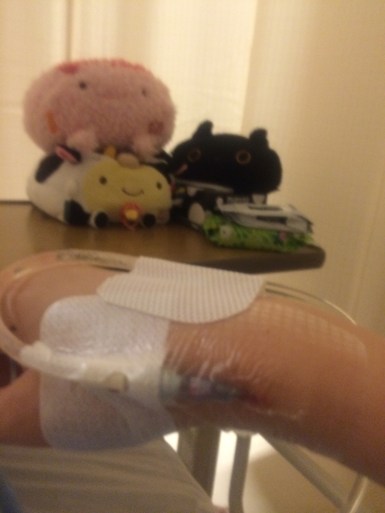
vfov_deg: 60.0
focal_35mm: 30
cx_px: 192
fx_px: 445
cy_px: 256
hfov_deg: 46.8
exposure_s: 1/30
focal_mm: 4.12
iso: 320
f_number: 2.2
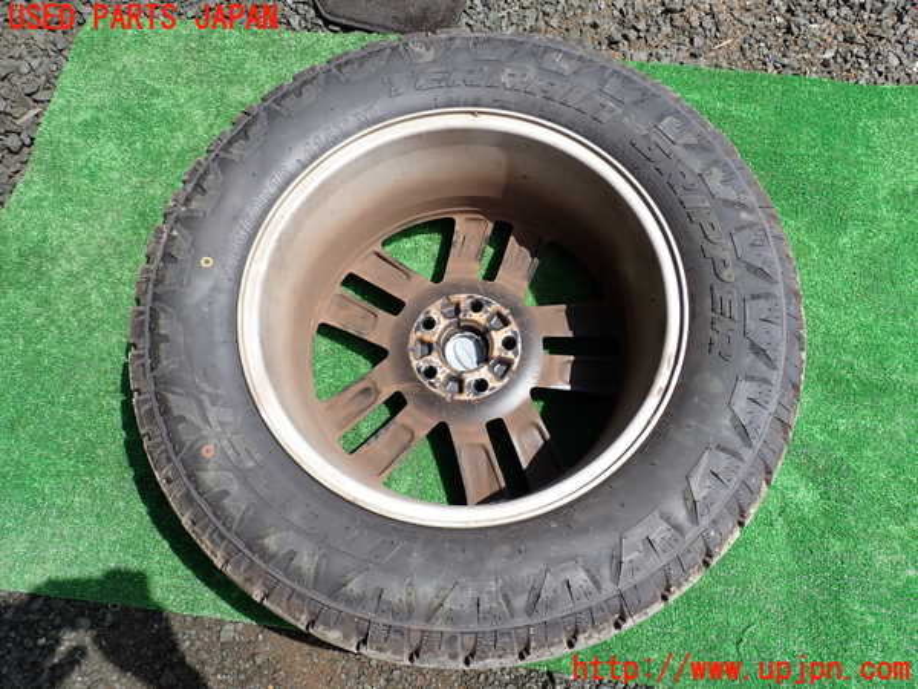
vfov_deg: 46.8
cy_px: 344
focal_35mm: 30
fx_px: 796
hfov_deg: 60.0
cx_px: 459
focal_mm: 5.4
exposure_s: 1/800
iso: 100
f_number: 3.2
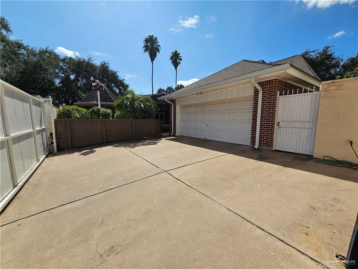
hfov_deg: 106.2
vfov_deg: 89.9
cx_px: 179
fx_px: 134
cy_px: 134
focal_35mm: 13
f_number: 2.2
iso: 50
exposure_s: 1/4302
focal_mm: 2.2
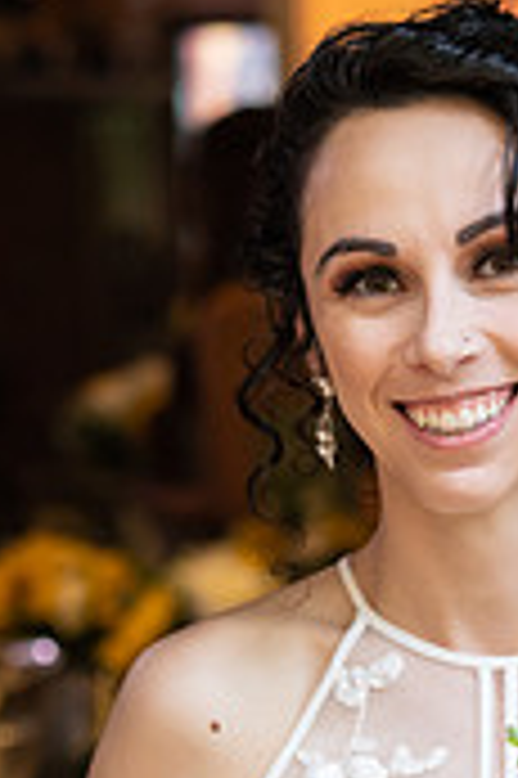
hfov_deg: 9.5
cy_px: 841
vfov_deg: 14.1
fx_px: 3092
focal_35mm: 143
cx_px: 450
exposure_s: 1/160
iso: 320
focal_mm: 55
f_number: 2.5
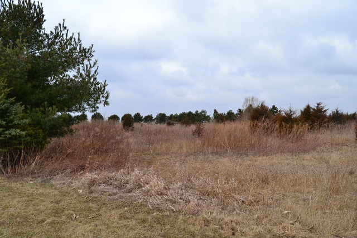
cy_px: 119
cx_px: 178
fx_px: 298
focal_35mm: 30
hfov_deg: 61.9
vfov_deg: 43.6
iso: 400
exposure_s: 1/400
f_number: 11
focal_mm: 20
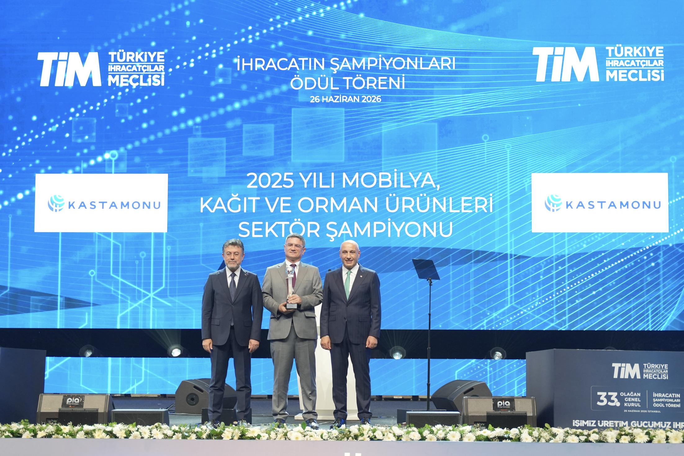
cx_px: 342
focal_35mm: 50
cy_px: 228
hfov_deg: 39.4
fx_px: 956
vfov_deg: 26.8
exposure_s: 1/125
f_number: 2.8
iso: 1250
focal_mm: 50.3
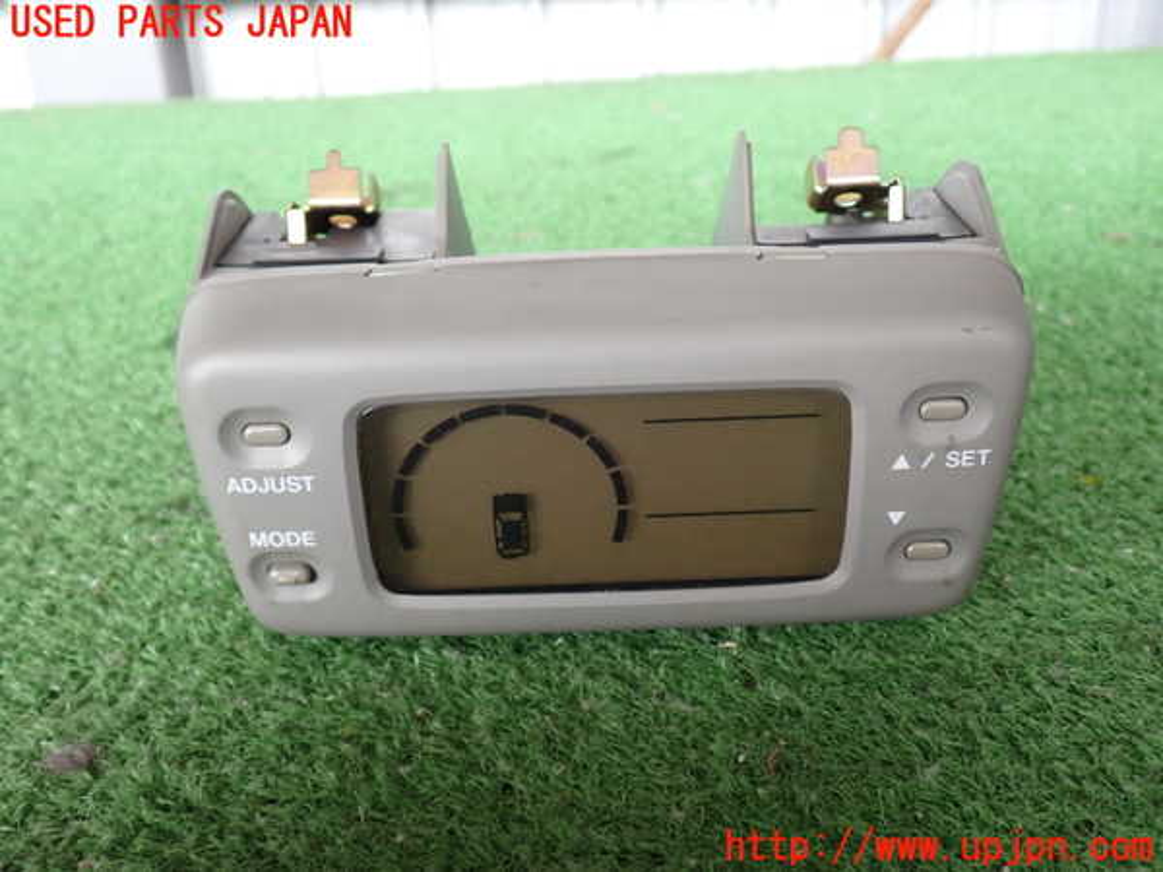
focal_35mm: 36
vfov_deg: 39.7
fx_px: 1209
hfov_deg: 51.4
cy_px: 436
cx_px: 582
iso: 200
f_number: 2.5
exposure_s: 1/50
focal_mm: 6.37
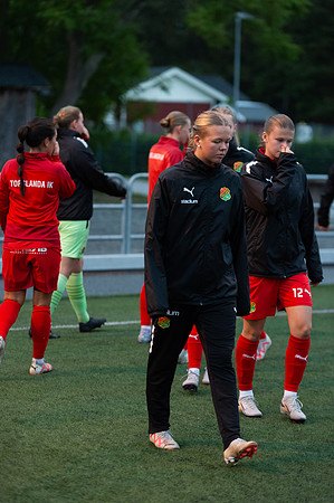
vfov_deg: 18.3
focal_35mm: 112
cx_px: 167
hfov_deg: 12.2
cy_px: 252
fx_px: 1562
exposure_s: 1/640
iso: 6400
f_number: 3.2
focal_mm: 112
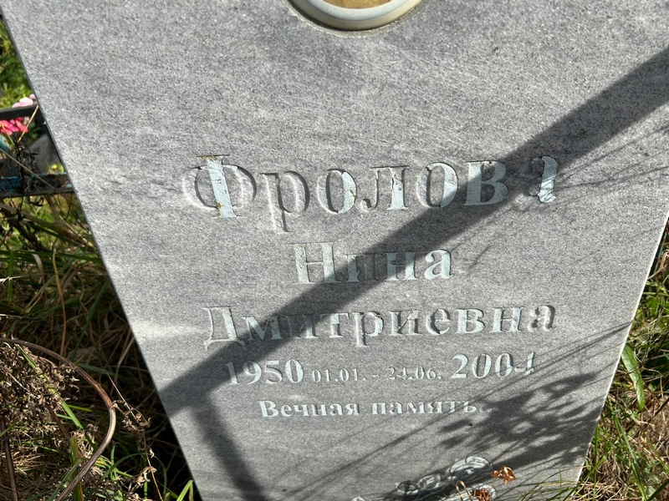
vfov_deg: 53.1
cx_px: 334
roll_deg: +8.6
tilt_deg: -32.6
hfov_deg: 67.3
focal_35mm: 26
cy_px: 250
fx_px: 502
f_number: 1.5
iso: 50
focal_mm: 5.7
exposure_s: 1/3571
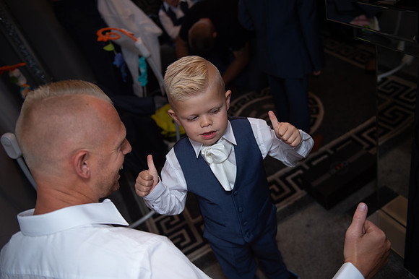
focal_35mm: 32
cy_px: 140
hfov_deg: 58.7
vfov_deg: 41.1
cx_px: 210
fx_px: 372
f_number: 2.8
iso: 400
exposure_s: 1/100
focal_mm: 32
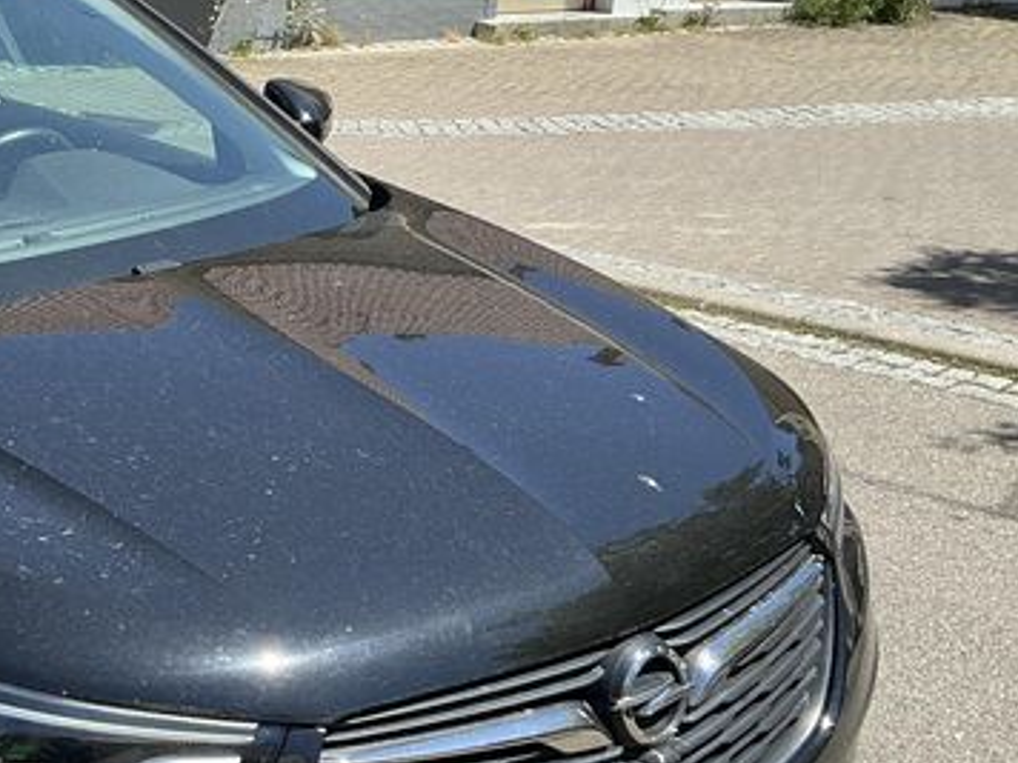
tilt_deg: -23.2
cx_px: -29
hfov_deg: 28.6
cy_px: 552
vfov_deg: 23.1
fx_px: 1853
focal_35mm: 63
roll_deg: -1.7
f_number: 1.8
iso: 25
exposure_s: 1/855
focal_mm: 3
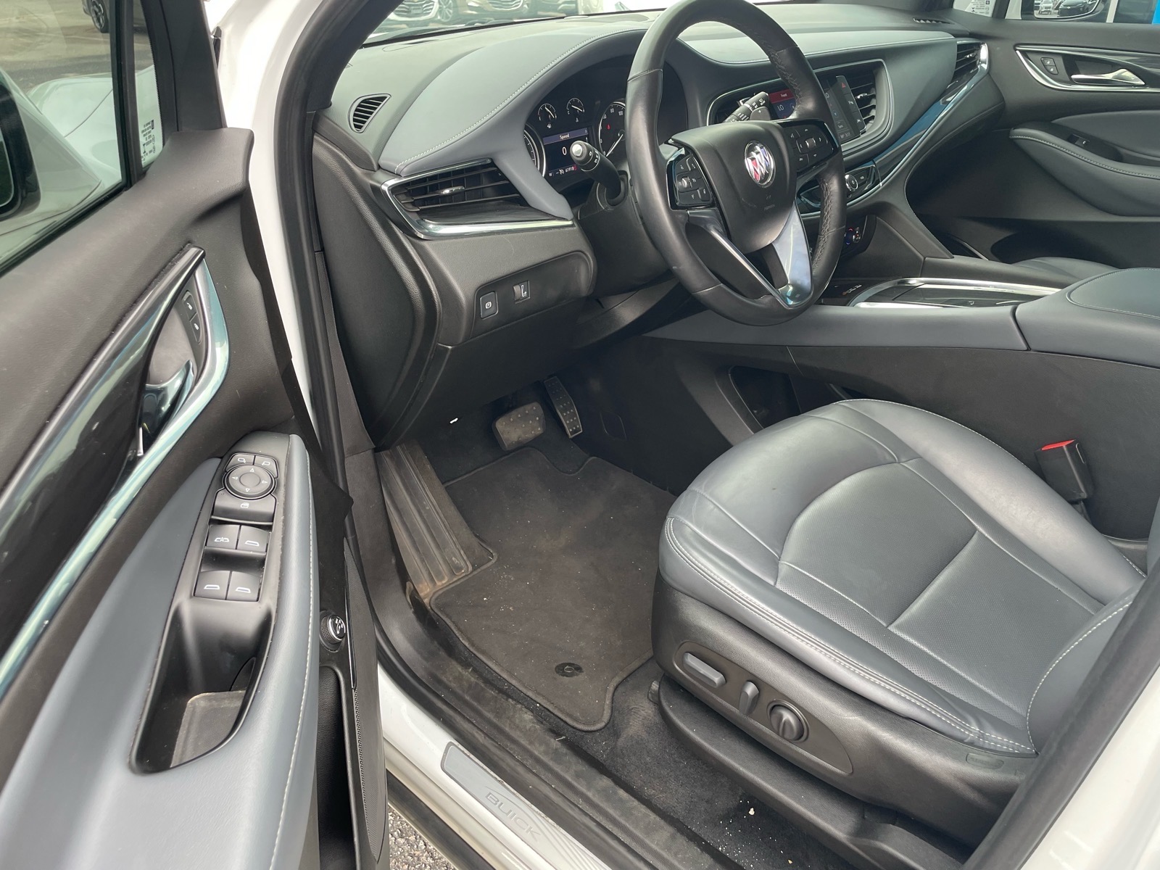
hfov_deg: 67.3
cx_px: 580
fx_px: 871
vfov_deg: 53.1
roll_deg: +0.4
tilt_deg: -26.1
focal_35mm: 26
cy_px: 435
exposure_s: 1/121
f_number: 1.6
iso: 64
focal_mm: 4.2
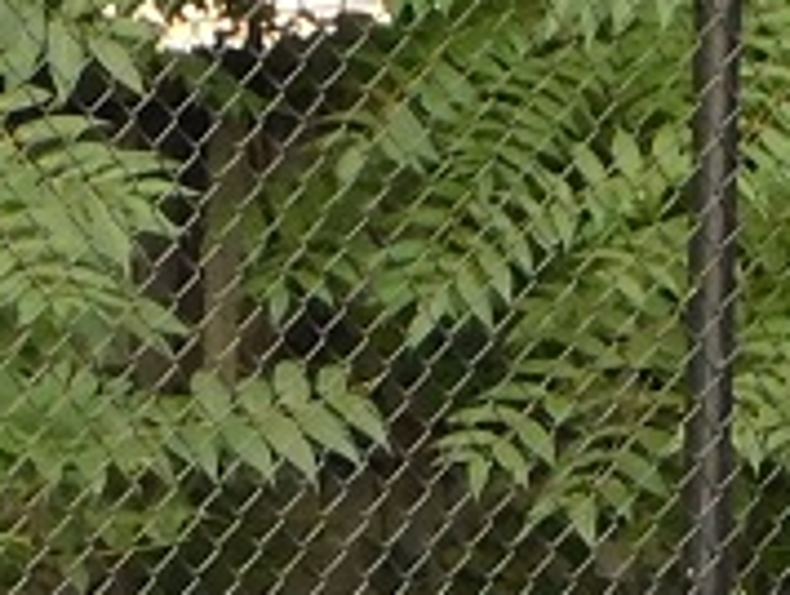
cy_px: 1385
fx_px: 16340
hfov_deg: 2.7
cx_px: -1354
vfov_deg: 2.1
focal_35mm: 715
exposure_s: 1/250
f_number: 4.5
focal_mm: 16.1
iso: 360
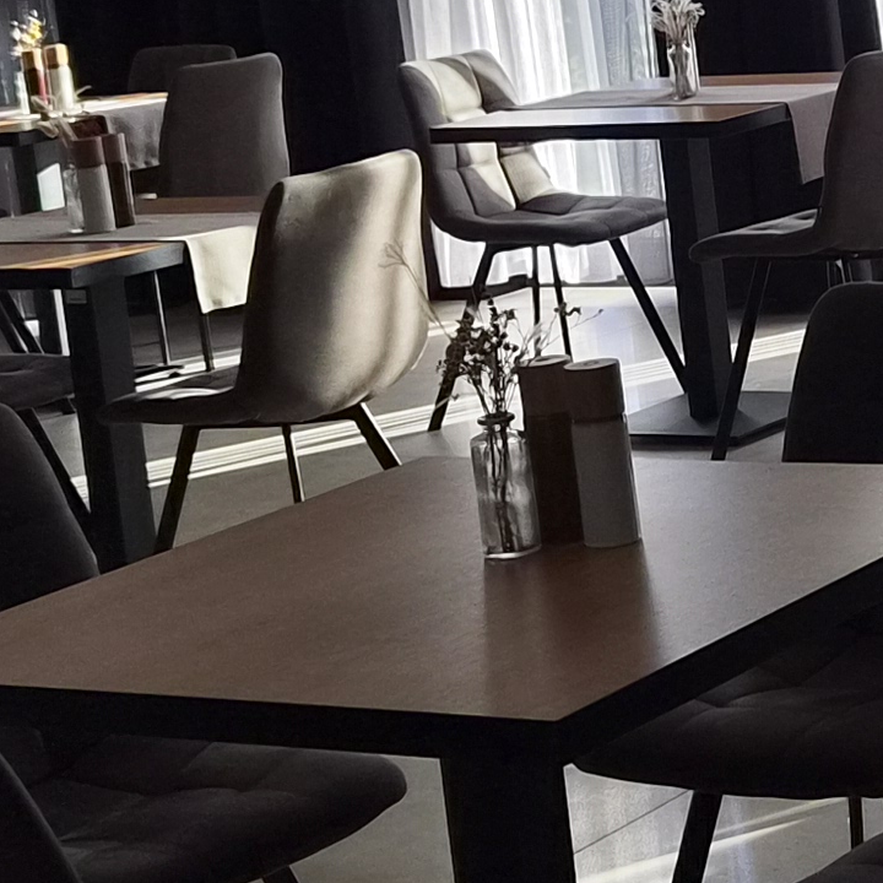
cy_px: 184
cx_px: 1091
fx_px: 3261
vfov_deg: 15.3
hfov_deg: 14.8
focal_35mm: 113
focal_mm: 5.4
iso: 80
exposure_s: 1/674
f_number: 1.8
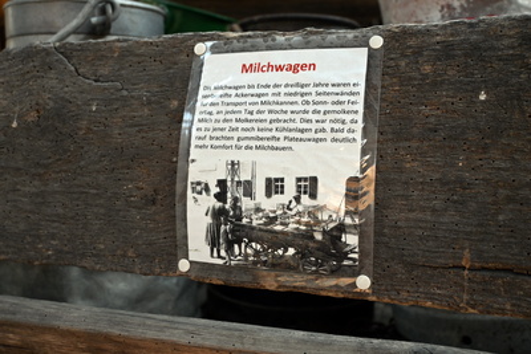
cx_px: 266
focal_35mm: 37
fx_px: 542
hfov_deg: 52.2
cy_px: 177
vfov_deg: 36.2
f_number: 4.2
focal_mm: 24.5
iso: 400
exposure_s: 1/250
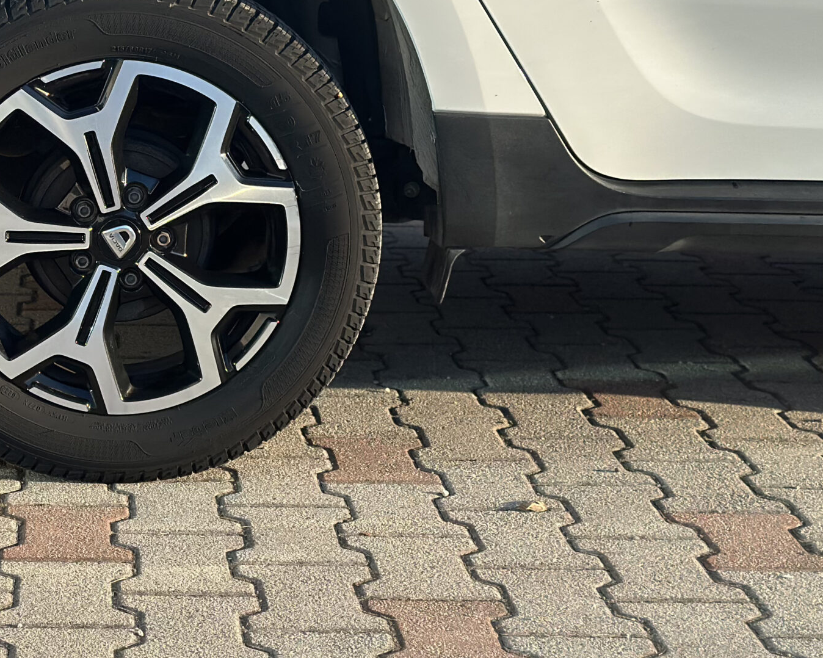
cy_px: 211
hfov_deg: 21.1
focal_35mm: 89
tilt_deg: -12.0
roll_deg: +1.5
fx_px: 2168
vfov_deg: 17.2
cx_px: 99
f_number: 1.78
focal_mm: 6.86
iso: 100
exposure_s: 1/1590
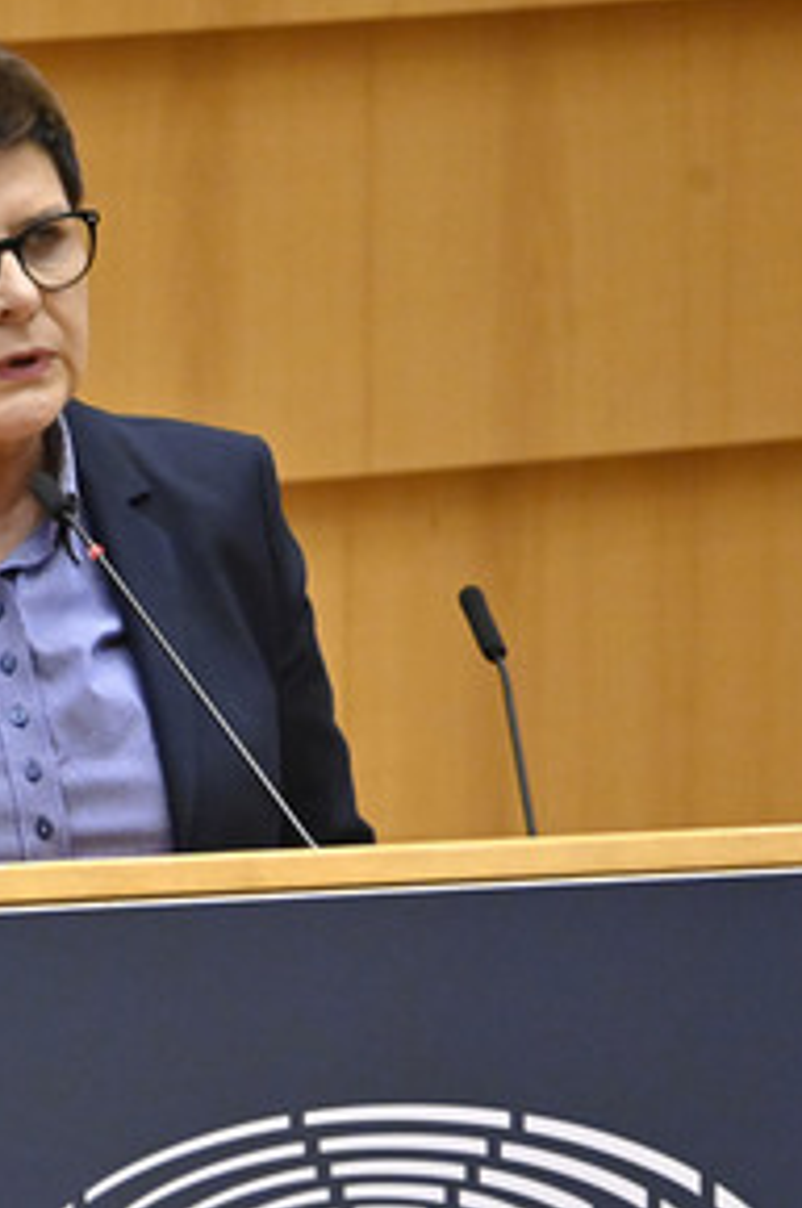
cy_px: 585
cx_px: 98
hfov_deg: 1.5
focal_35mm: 937
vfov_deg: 2.2
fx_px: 31384
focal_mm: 600
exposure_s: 1/640
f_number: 6.3
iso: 5000
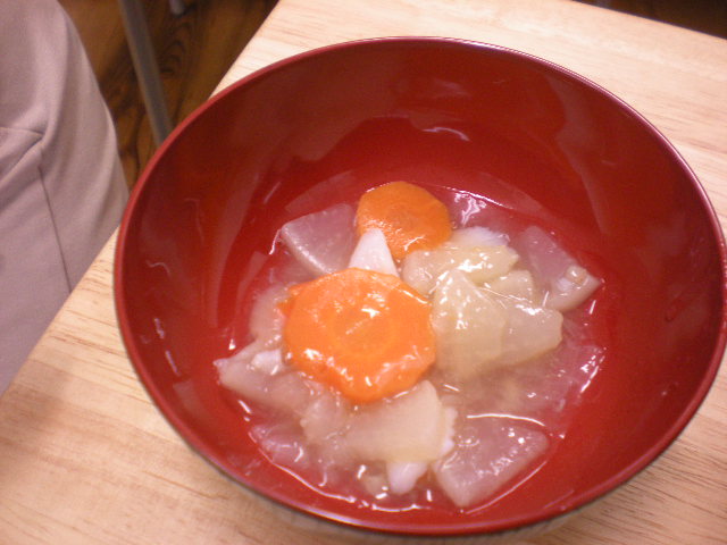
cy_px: 272
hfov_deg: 49.0
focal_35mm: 38
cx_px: 364
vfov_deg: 37.7
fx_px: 798
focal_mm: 6.3
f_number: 3.1
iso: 200
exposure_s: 1/25.7
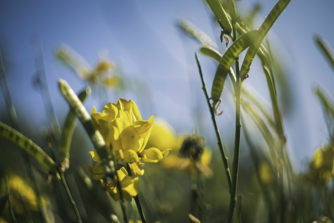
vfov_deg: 27.0
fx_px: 464
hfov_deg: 39.6
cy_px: 112
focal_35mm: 50
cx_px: 167
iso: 31
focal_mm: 50
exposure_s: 1/800
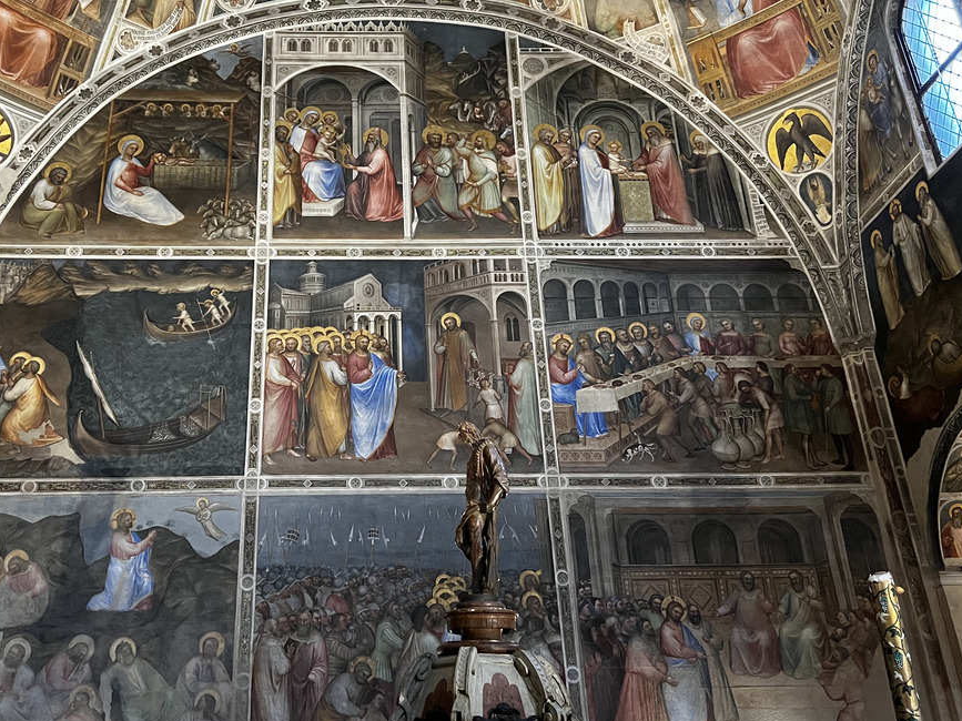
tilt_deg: +25.9
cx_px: 379
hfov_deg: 51.0
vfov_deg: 39.5
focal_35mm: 36
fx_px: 1000
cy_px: 295
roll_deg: +1.2
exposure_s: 1/58
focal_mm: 5.7
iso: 500
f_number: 1.5
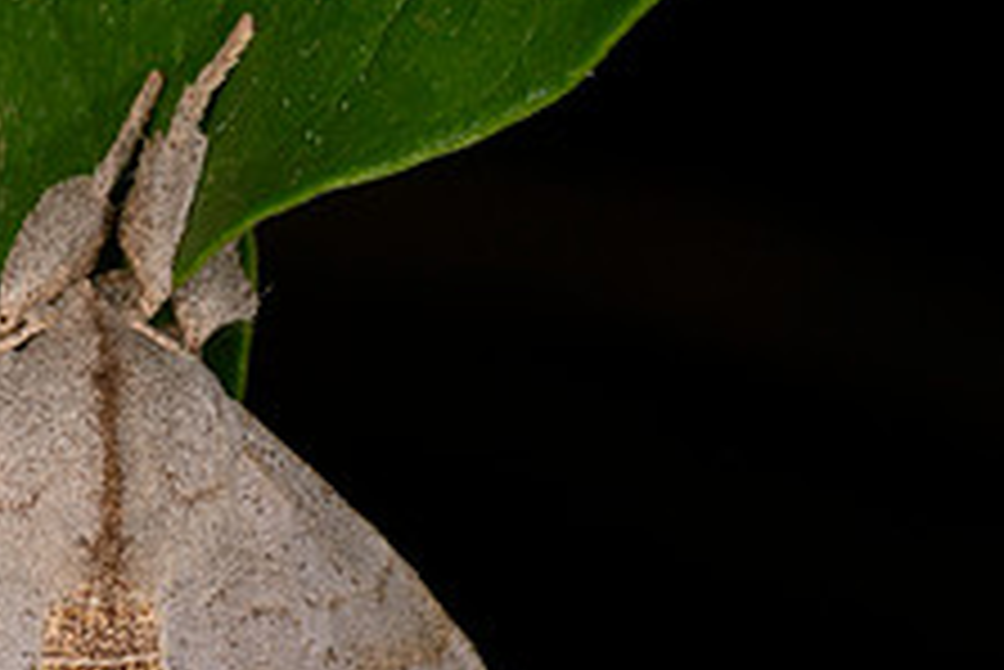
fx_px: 10660
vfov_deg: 3.6
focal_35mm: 382
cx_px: 122
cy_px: 493
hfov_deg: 5.4
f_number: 22
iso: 64
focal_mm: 105
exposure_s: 1/250
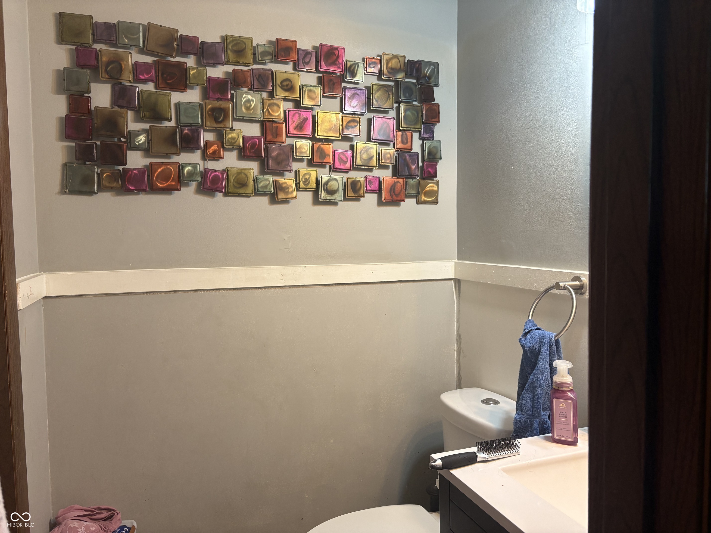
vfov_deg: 53.1
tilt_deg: -3.8
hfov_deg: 67.3
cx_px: 356
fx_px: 534
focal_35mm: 26
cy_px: 266
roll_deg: +1.4
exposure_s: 1/60
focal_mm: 5.96
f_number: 1.6
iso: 125
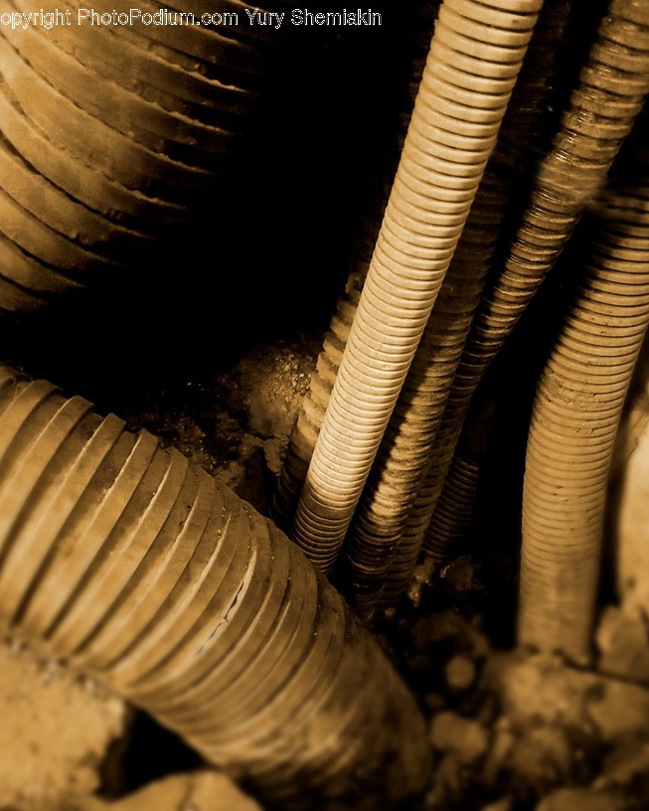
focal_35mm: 28
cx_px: 322
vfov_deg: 62.1
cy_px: 441
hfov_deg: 51.5
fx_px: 672
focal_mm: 4.2
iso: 400
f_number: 1.7
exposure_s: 1/10
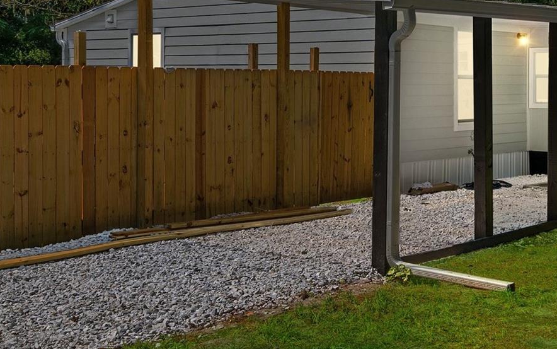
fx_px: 896
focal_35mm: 59
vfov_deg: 21.9
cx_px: 452
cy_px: 103
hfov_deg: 33.5
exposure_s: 1/80
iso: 320
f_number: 8
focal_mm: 32
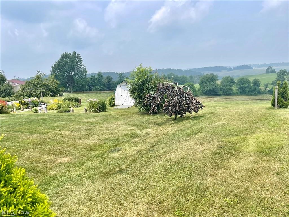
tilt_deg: -9.3
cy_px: 108
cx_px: 144
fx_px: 217
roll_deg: +4.0
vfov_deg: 53.1
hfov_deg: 67.3
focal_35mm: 26
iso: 32
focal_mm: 5.1
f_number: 1.6
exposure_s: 1/3344
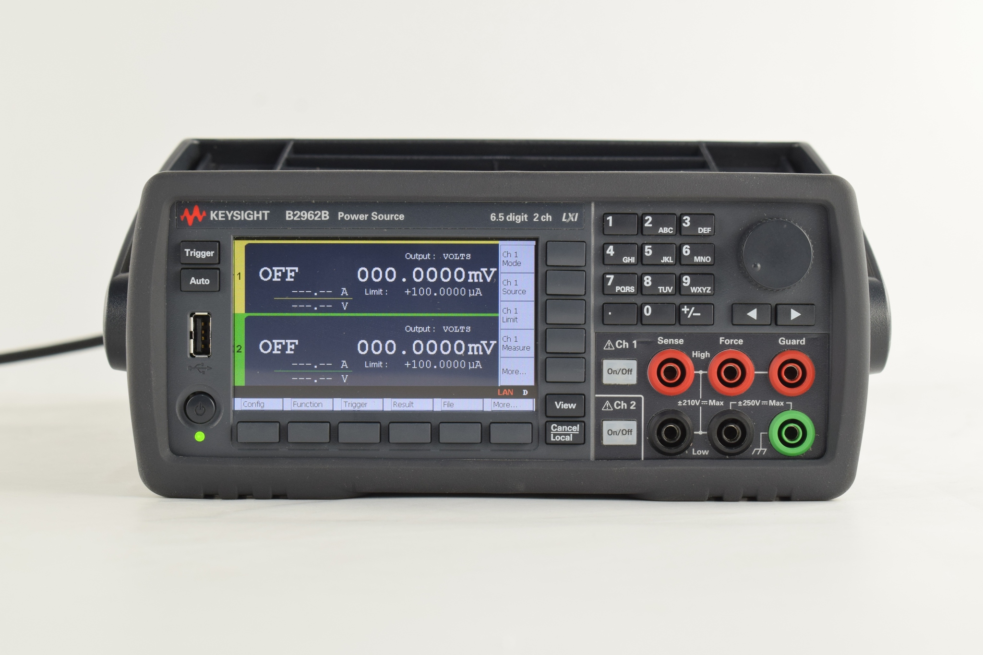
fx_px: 2252
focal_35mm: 82
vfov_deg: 16.6
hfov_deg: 24.6
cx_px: 492
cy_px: 328
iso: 500
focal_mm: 55
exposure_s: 1/30
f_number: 10
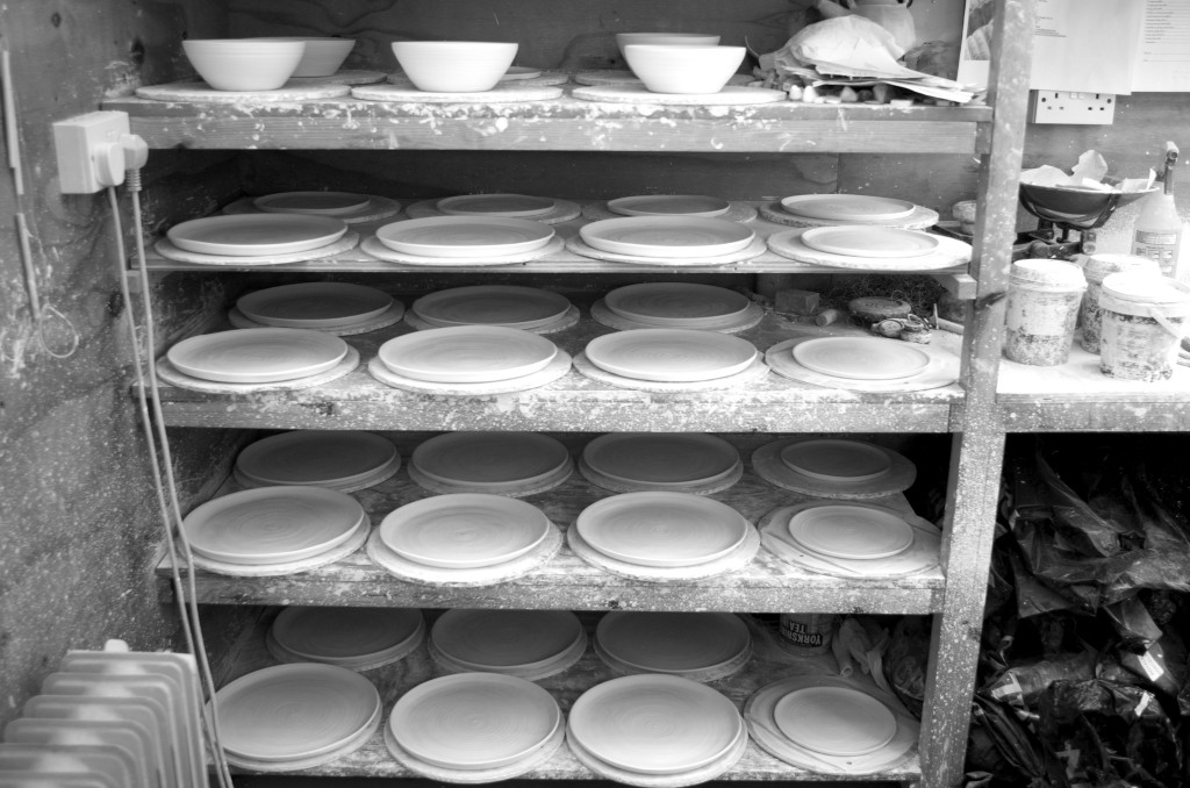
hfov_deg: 53.2
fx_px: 1187
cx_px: 595
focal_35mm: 36
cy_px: 394
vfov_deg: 36.7
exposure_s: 1/30
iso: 400
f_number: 2.8
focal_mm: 24
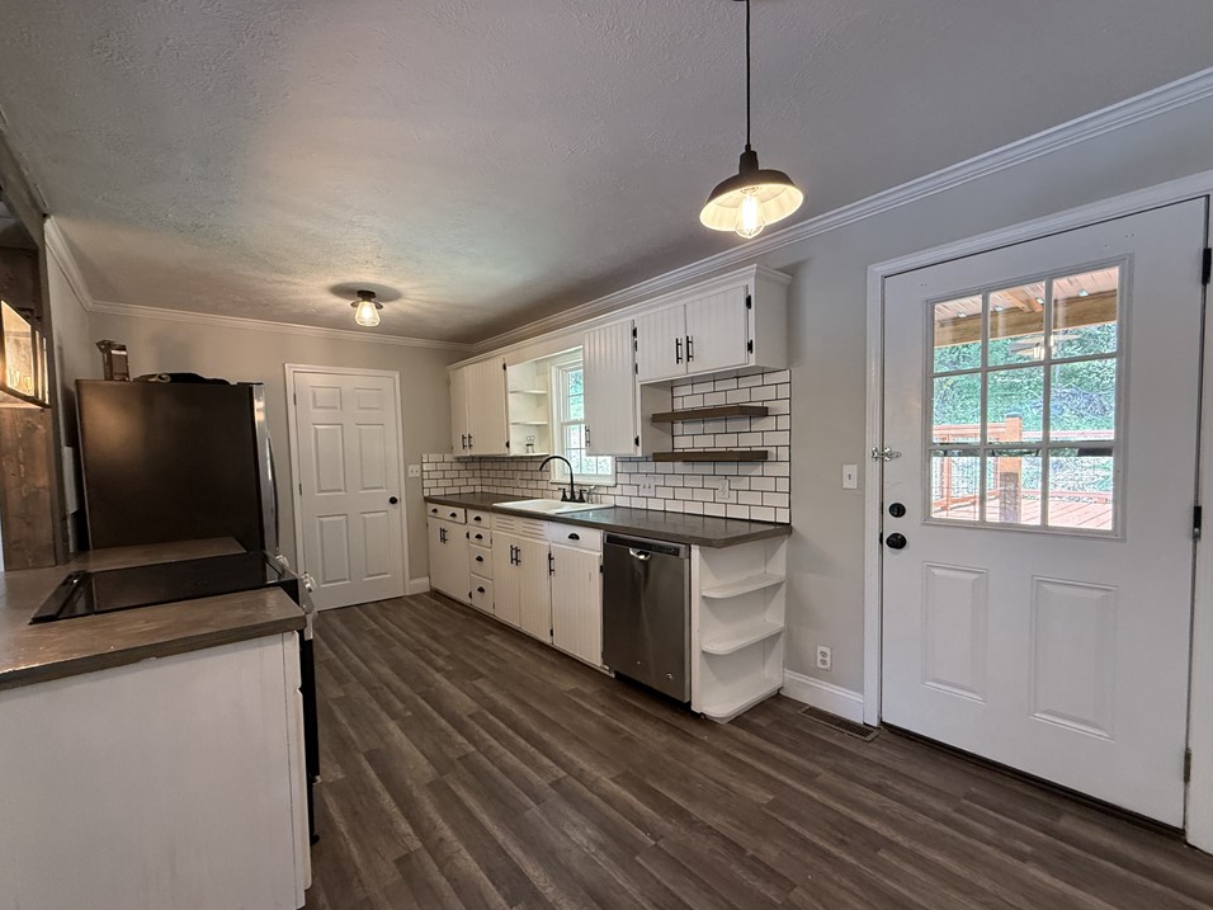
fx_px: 526
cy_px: 478
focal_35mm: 15
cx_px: 577
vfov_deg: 81.7
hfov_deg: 98.1
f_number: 2.2
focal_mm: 2.22
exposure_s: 1/120
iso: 400
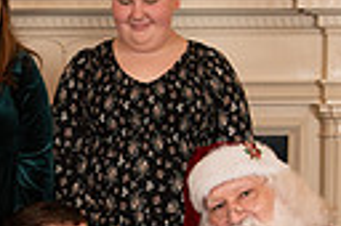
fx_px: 1693
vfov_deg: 7.6
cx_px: 40
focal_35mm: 179
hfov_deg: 11.4
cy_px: 271
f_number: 5.6
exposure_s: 1/160
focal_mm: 36
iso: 1250
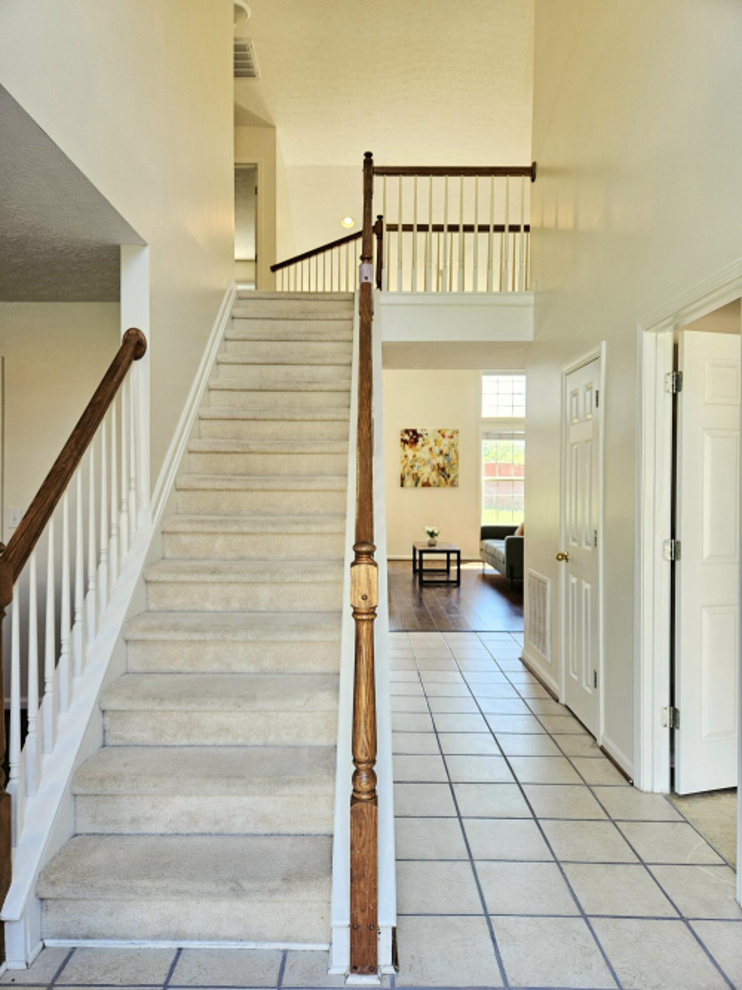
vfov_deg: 73.9
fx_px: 658
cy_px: 495
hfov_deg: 58.9
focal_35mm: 23
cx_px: 371
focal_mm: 5.4
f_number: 1.8
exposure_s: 1/120
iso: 100
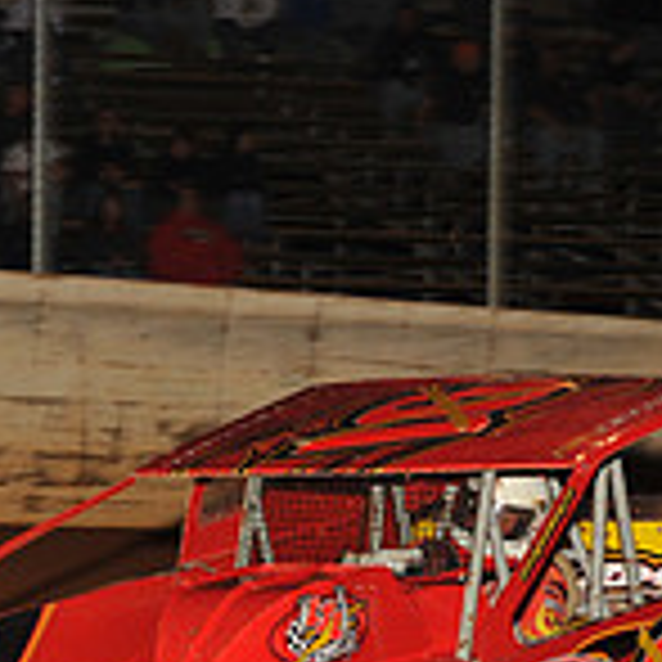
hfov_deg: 7.4
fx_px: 5085
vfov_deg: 7.4
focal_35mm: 235
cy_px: 662
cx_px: 288
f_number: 7.1
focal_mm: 70
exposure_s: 1/320
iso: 500
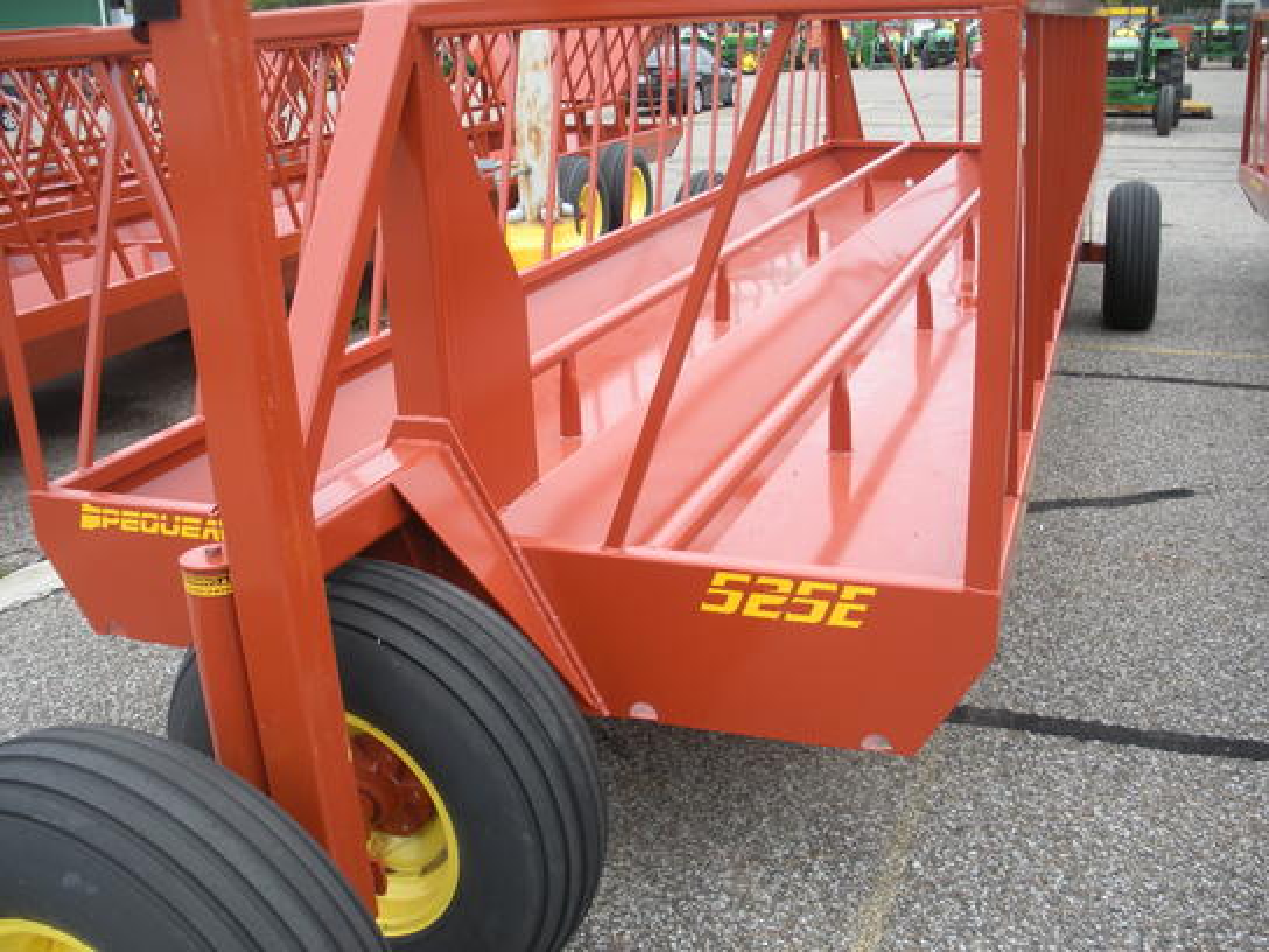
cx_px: 634
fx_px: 1320
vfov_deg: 39.7
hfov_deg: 51.4
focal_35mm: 36
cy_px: 476
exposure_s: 1/59.8
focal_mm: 6.3
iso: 72
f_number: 3.5
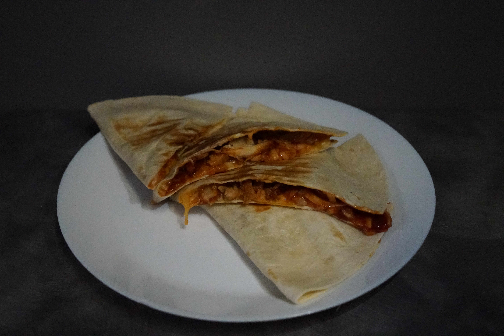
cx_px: 252
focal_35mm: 45
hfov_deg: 43.6
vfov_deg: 29.9
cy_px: 168
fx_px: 630
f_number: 4
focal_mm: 30
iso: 20000
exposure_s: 1/2500
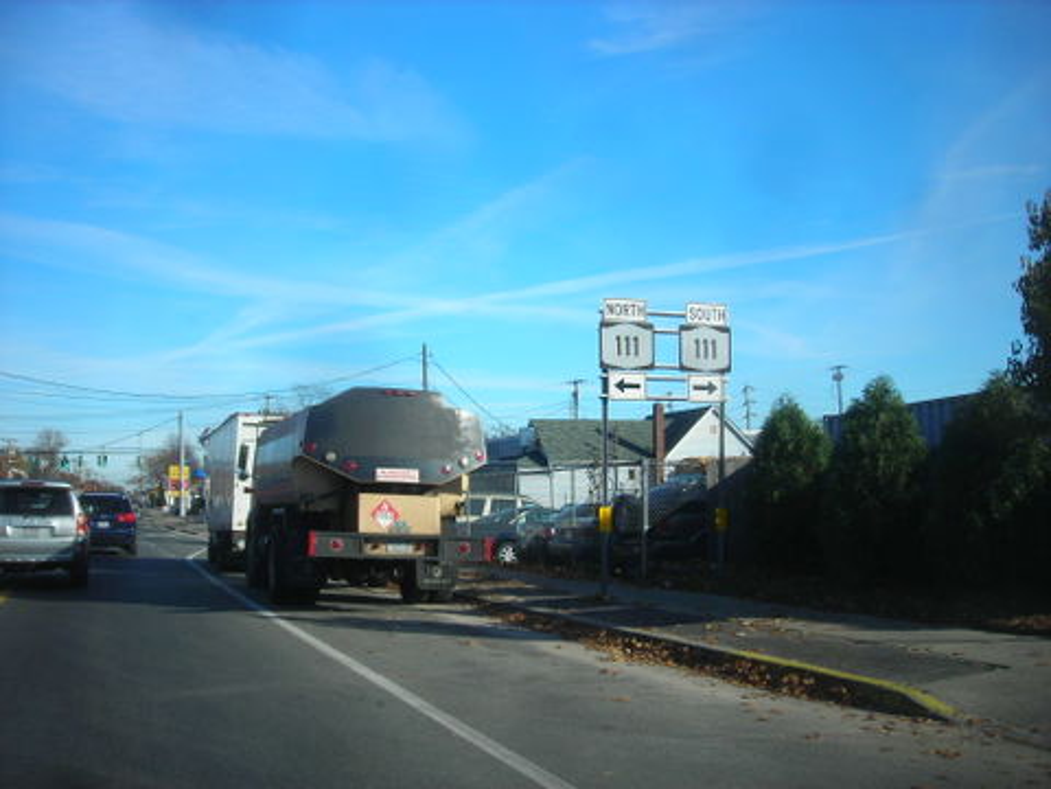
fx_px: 1154
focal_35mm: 38
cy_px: 394
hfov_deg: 49.0
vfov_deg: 37.7
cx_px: 526
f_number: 3.2
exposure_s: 1/414
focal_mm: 6.3
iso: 50
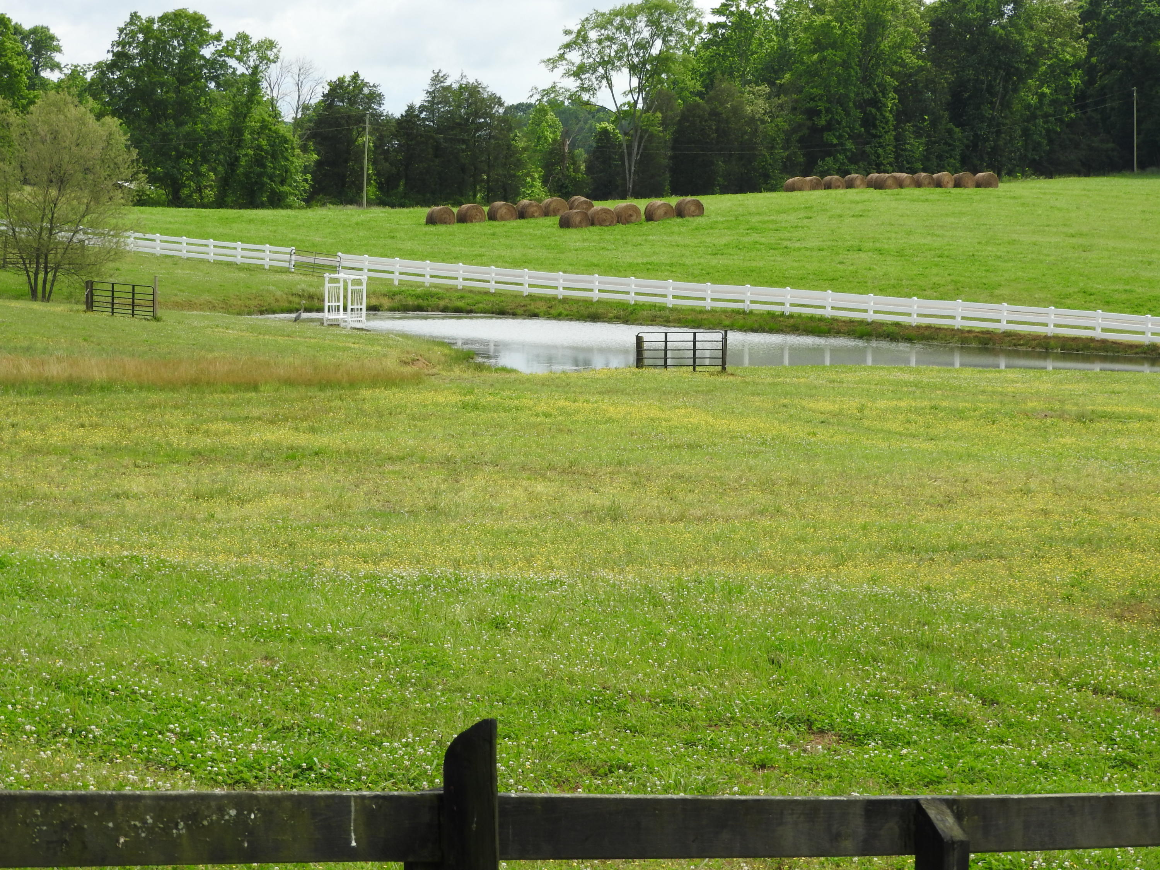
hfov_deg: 20.7
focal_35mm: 95
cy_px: 435
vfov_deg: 15.6
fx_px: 3183
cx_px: 580
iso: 100
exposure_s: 1/640
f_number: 4.8
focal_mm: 17
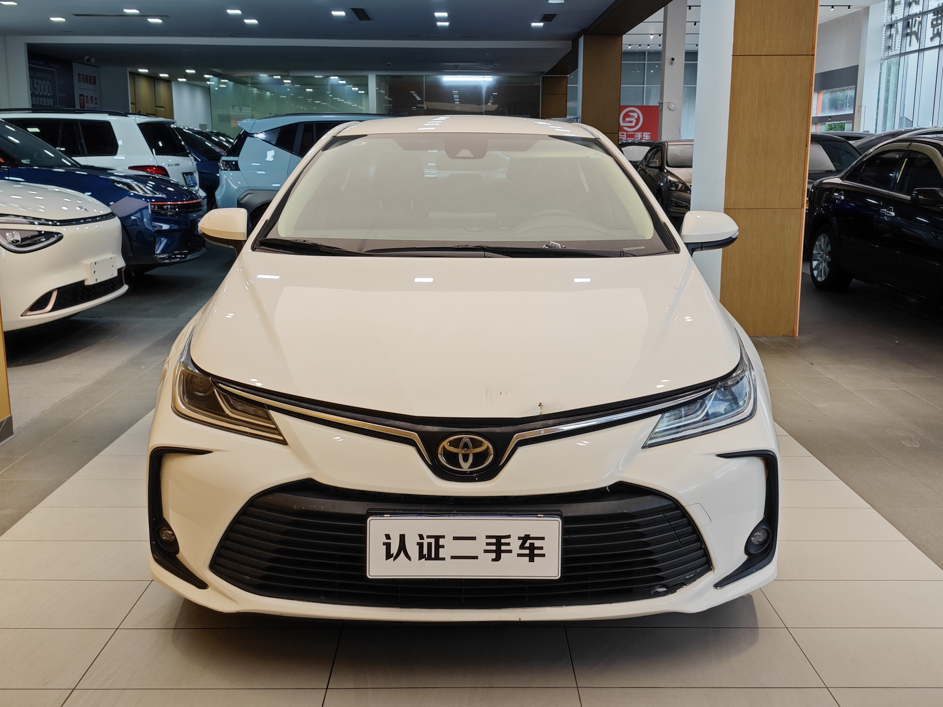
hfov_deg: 52.6
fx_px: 953
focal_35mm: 35
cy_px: 354
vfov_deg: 40.7
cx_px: 472
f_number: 1.9
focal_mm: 8.7
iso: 64
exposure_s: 1/100
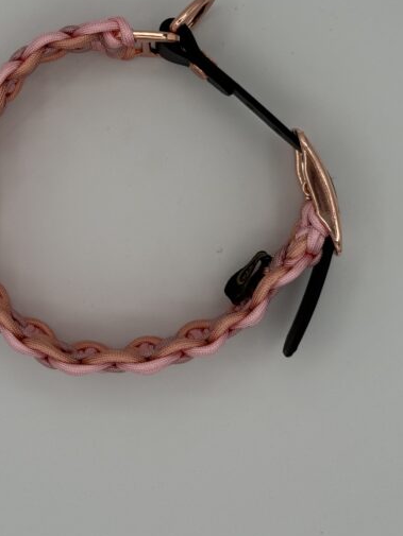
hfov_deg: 19.4
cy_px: 176
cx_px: 147
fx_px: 1179
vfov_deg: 25.5
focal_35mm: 76
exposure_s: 1/4329
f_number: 1.78
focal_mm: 6.76
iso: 64
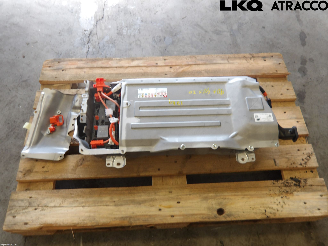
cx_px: 164
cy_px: 123
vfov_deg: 51.4
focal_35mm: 27
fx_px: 256
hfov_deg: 65.3
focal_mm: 4.9
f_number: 3
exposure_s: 1/60
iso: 134
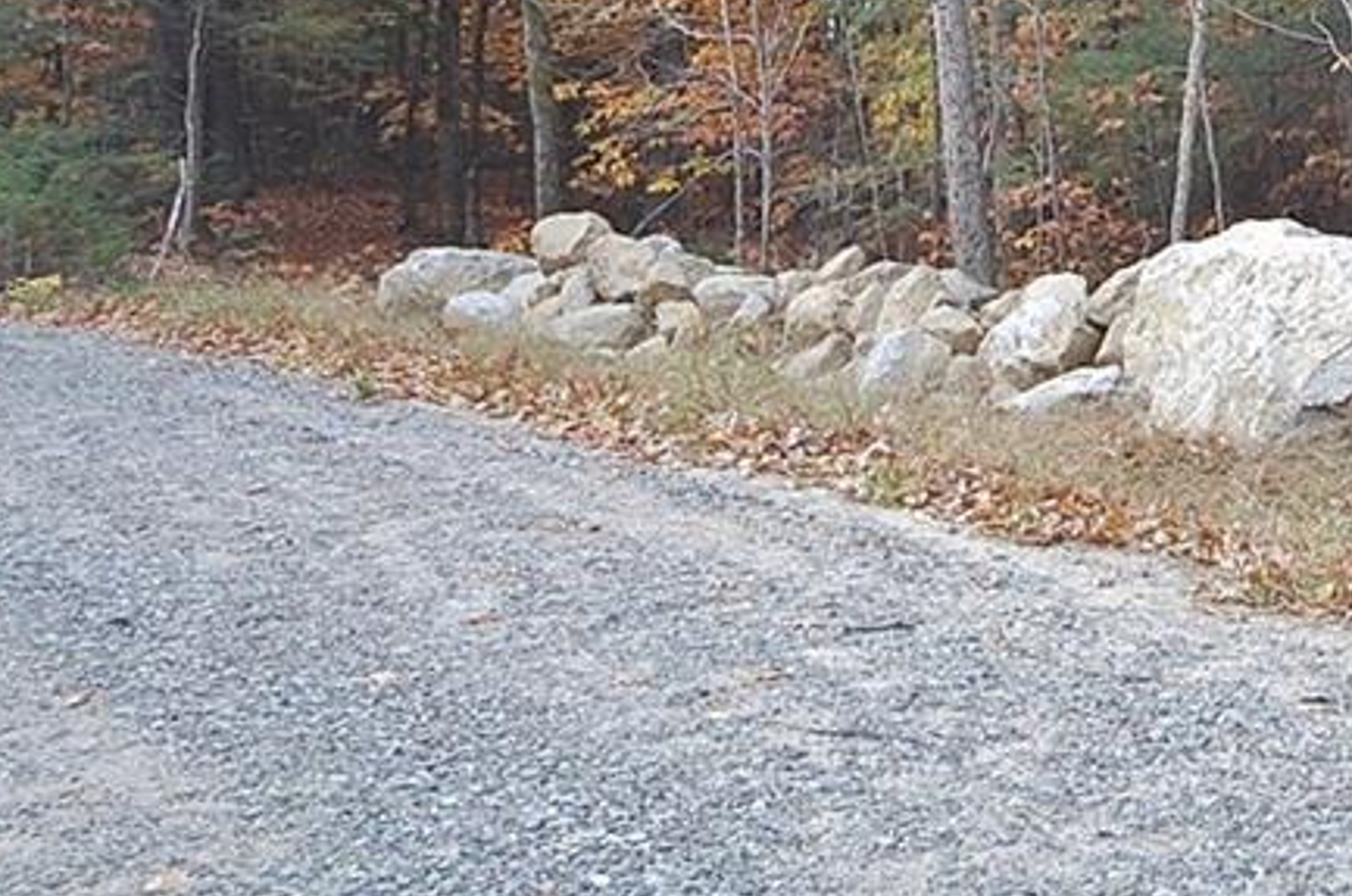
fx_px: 2662
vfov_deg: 18.3
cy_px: -134
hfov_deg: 28.0
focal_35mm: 71
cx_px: 1058
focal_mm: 20
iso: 250
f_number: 5.6
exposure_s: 1/125
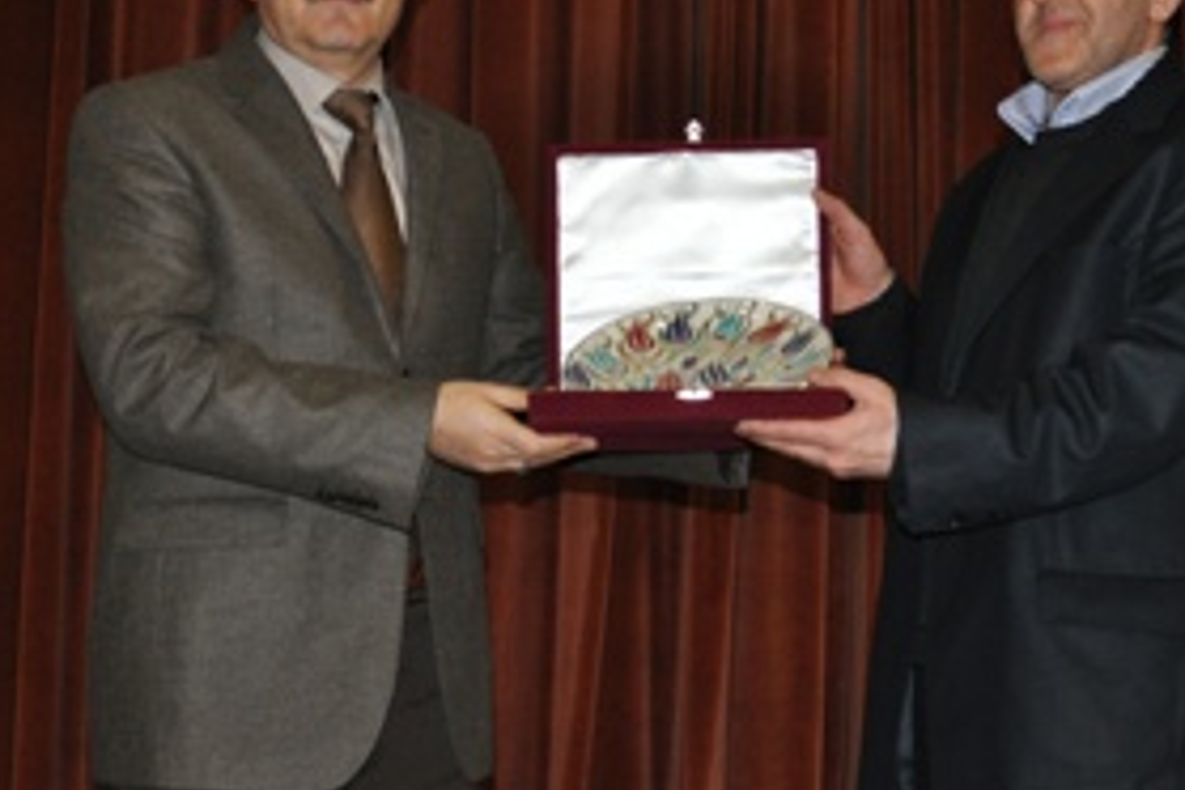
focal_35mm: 77
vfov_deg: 17.6
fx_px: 2534
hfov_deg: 26.3
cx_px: 722
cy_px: 200
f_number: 4.8
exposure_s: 1/60
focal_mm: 32
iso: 800
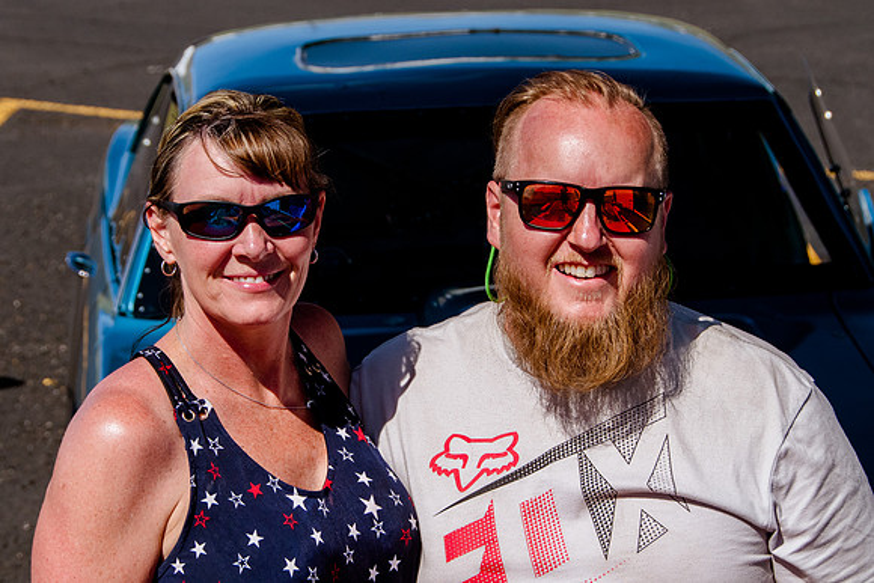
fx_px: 2831
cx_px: 370
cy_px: 297
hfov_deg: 17.5
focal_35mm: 117
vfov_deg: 11.8
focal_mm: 56
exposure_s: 1/800
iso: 400
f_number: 7.1
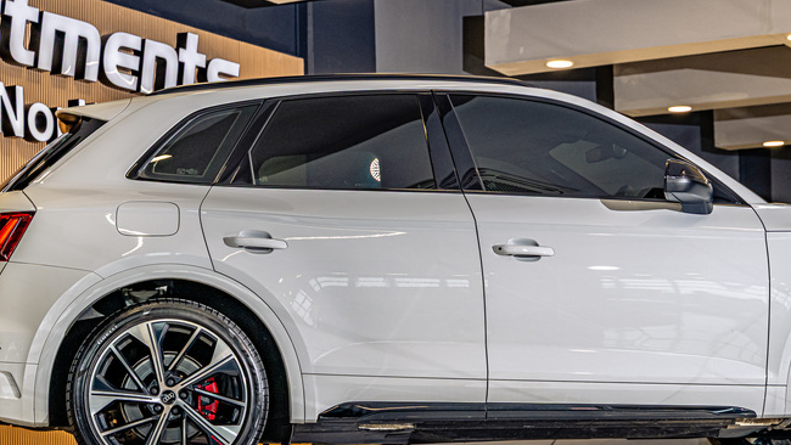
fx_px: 1972
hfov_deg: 22.6
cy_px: 406
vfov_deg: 12.8
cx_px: 509
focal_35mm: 94
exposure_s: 1/125
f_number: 4.5
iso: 400
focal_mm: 57
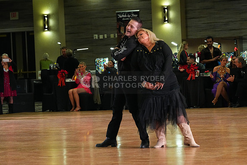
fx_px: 1022
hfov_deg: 13.8
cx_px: 124
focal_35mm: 149
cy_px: 82
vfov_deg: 9.2
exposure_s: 1/320
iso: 6400
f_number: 5.6
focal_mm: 149
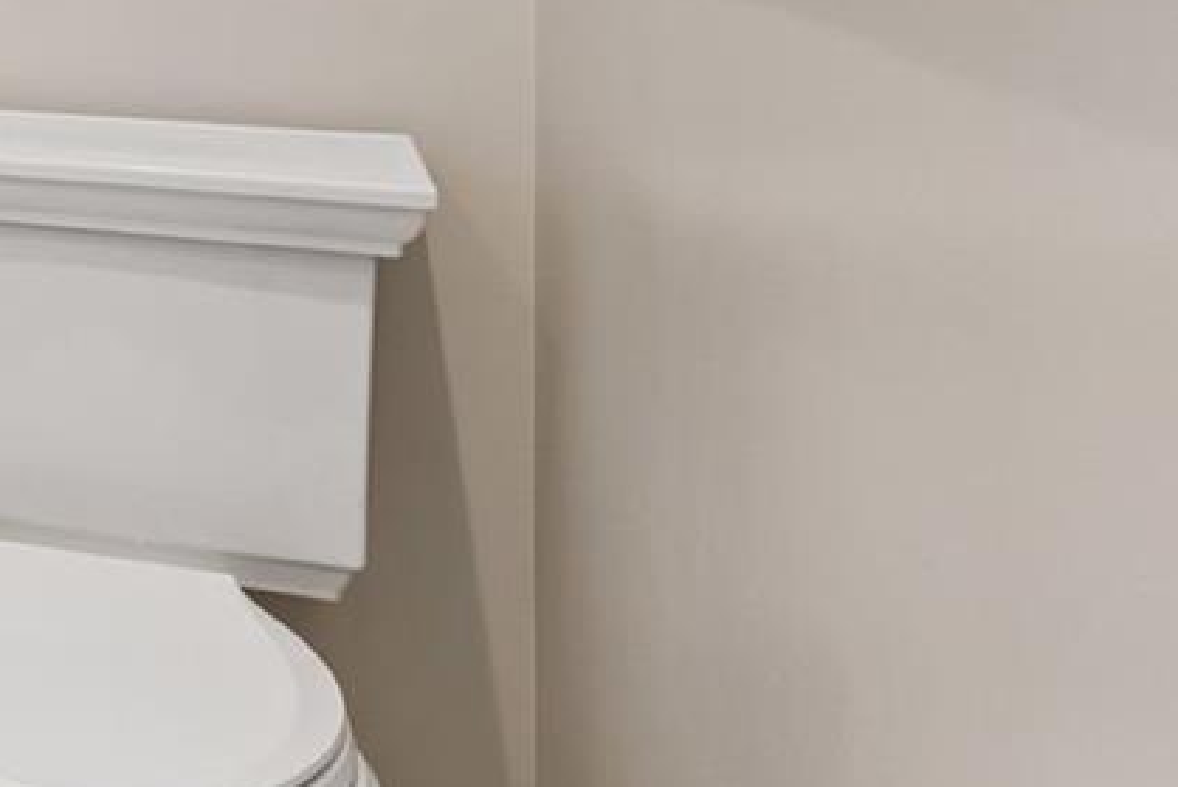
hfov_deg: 21.1
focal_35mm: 65
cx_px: -927
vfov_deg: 19.7
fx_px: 2128
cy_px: -155
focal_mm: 17
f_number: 9
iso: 400
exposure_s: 1/15
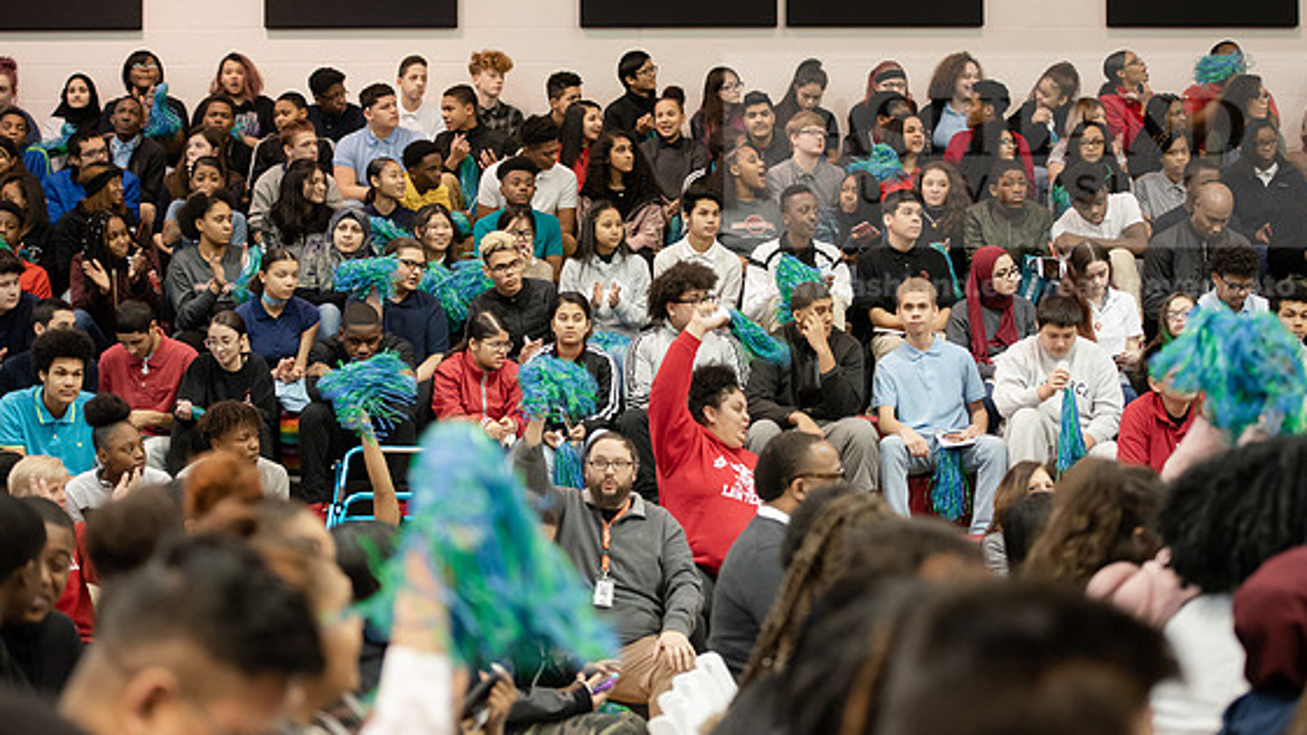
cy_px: 335
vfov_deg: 15.9
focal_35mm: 76
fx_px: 2634
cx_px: 654
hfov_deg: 27.9
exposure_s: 1/160
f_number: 3.2
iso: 3200
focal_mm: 70
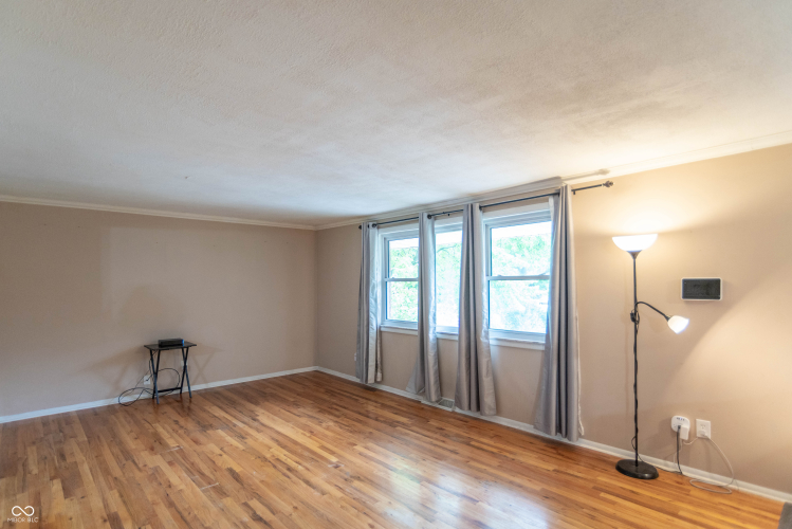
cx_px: 396
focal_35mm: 18
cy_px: 264
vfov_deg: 67.4
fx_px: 396
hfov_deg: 90.0
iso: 1000
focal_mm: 18
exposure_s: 1/60
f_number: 3.5
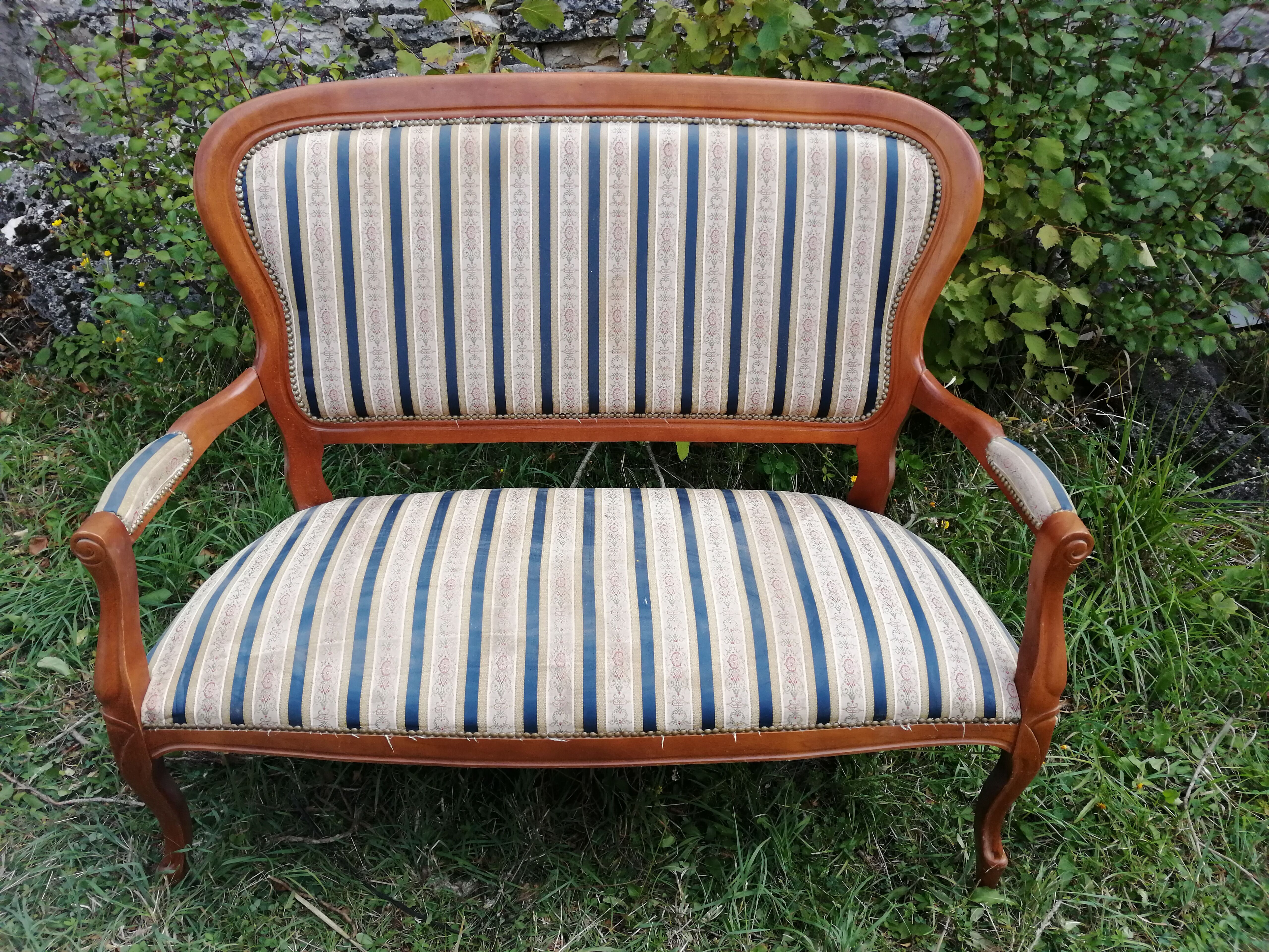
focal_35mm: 27
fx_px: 990
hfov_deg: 65.3
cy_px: 476
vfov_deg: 51.4
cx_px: 634
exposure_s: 1/808
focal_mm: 3.95
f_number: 1.8
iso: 160
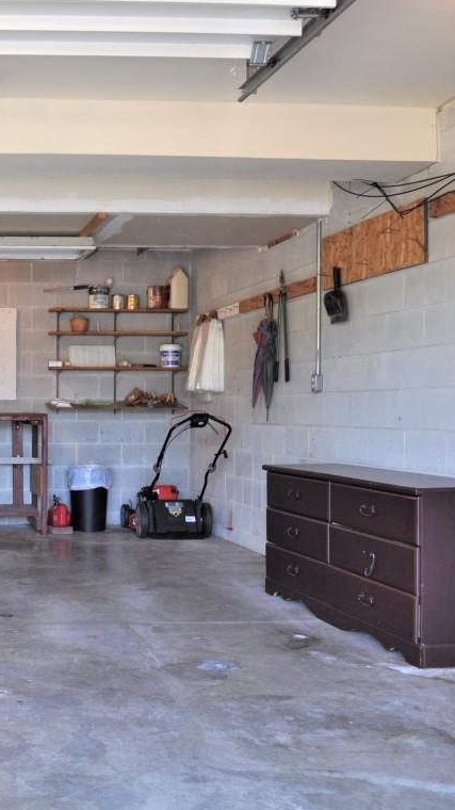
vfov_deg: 47.4
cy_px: 406
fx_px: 923
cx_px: -90
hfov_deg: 25.0
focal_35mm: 43
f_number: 4.5
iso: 400
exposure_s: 1/80
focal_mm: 18
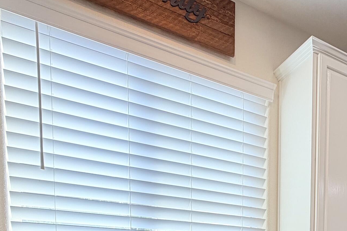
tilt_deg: -5.1
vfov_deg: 30.9
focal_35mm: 34
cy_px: 296
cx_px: 269
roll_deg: -0.2
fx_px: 328
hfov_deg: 52.7
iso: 40
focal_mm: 2.22
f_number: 2.2
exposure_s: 1/120
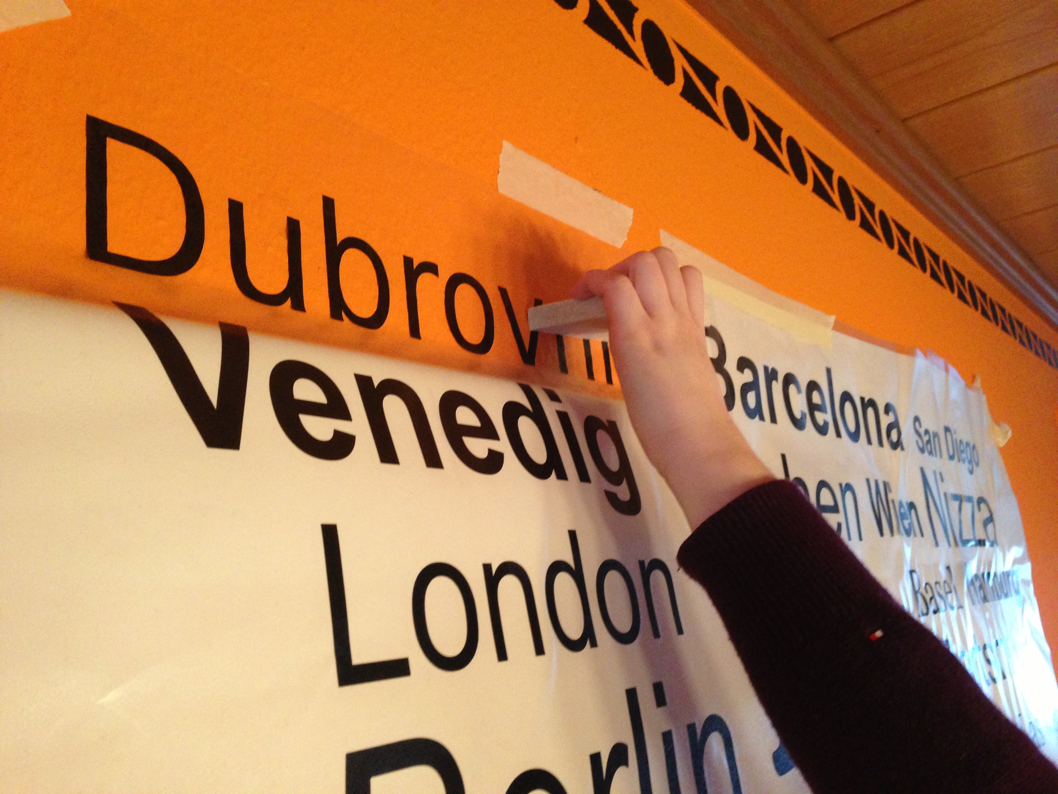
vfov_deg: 42.9
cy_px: 397
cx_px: 529
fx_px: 1009
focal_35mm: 33
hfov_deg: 55.4
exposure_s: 1/20
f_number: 2.4
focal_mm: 4.13
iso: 320
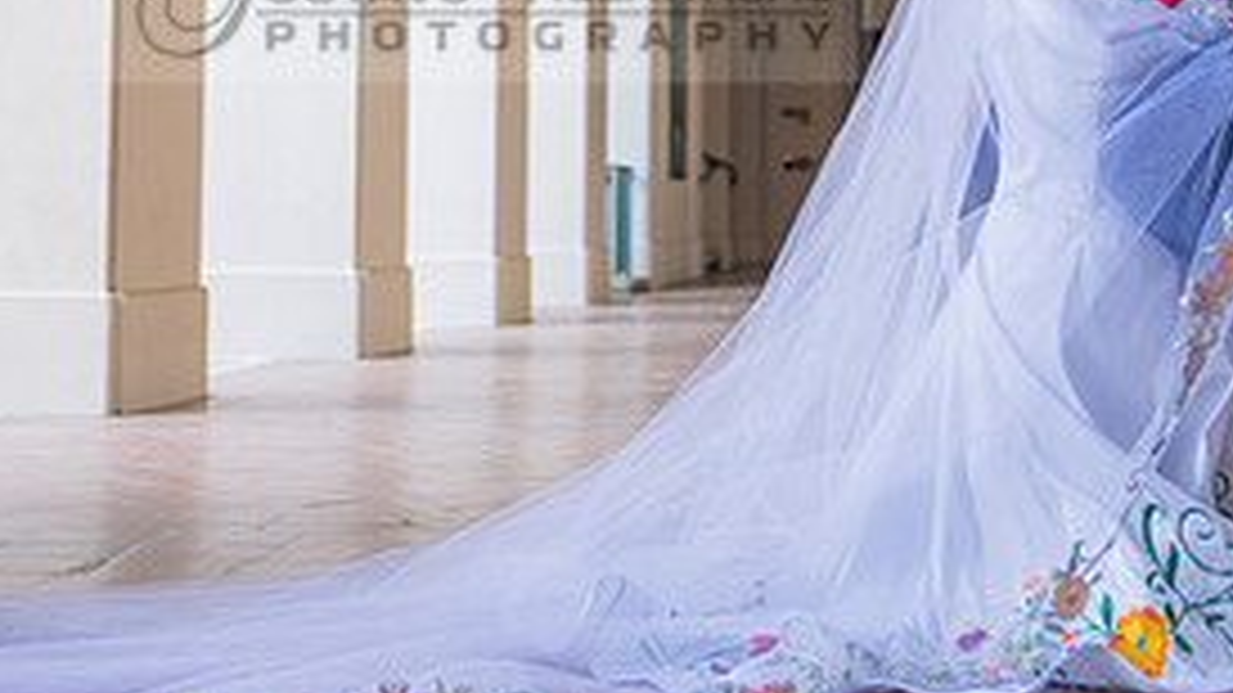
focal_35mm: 106
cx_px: 657
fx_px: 3465
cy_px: -128
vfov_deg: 11.2
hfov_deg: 20.2
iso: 250
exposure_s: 1/160
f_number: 2.8
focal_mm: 42
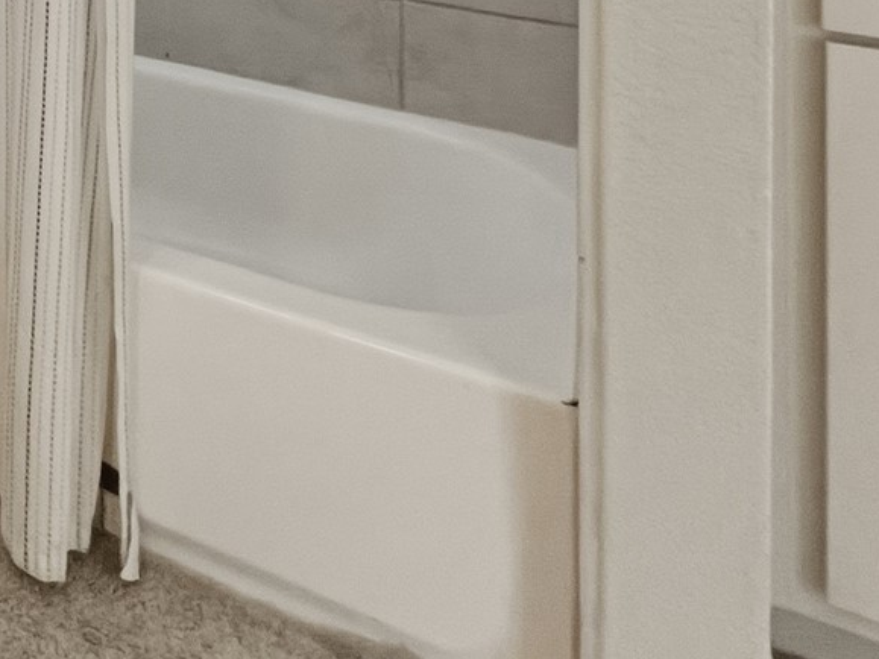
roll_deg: +0.8
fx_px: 1168
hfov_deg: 28.9
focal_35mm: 46
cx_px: -392
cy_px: -407
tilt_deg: +0.9
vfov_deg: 23.2
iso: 125
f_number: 1.8
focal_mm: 1.6
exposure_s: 1/60
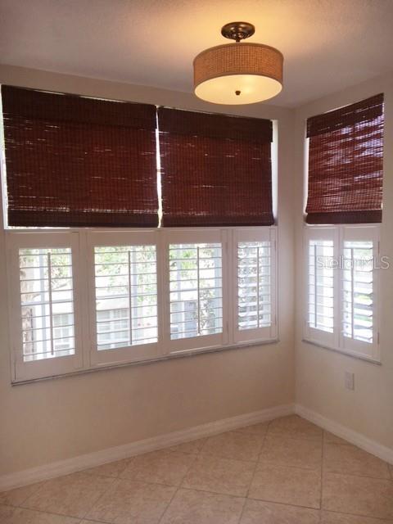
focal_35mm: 29
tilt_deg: -2.5
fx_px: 439
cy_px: 262
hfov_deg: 48.2
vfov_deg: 61.7
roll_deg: +0.6
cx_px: 196
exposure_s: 1/60
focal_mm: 4.15
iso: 25
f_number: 2.2
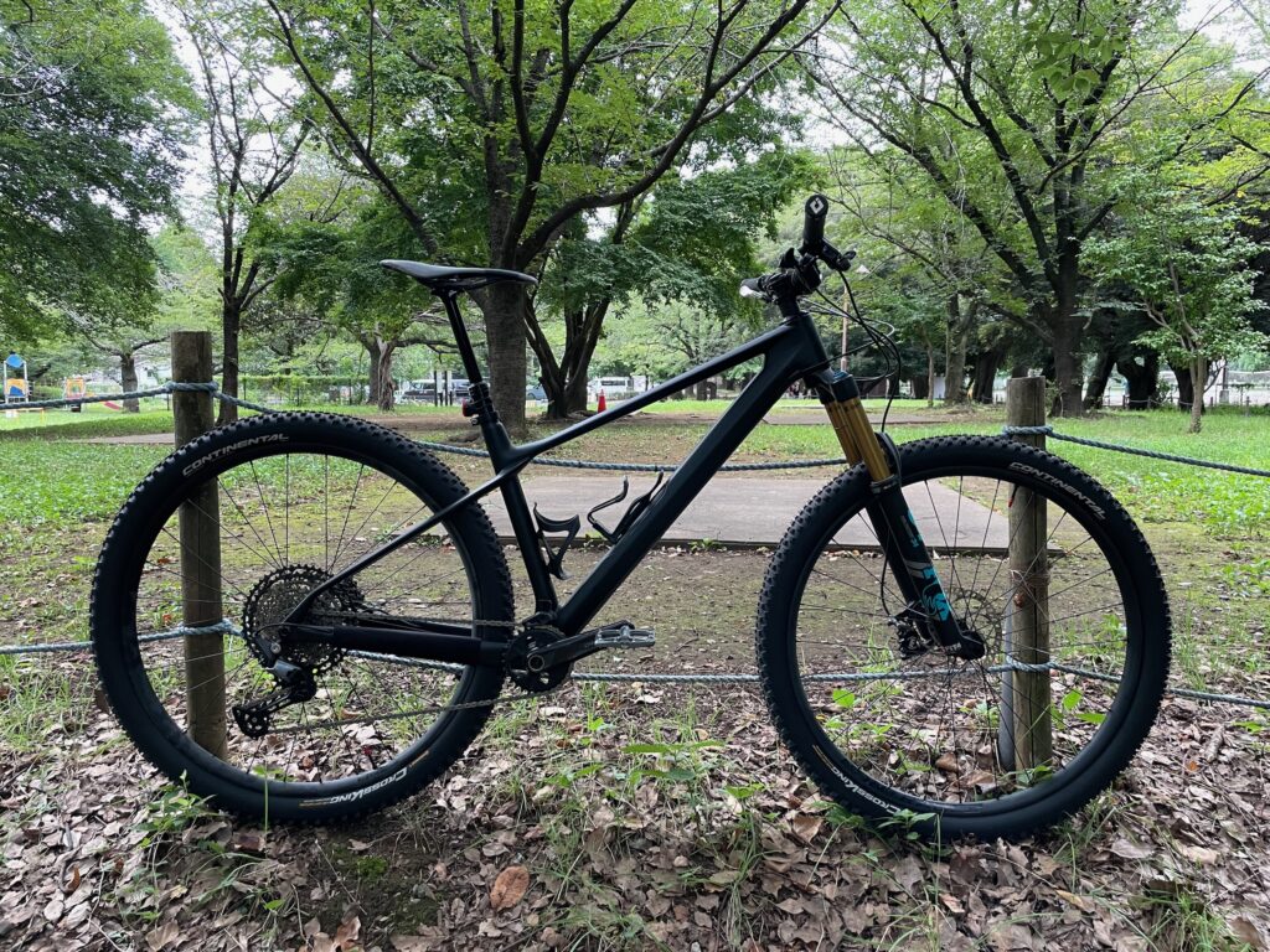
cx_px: 635
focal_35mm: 26
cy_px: 476
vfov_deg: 53.1
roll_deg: -0.5
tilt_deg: -4.5
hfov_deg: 67.3
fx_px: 954
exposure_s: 1/99
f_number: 1.6
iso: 125
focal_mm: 4.2
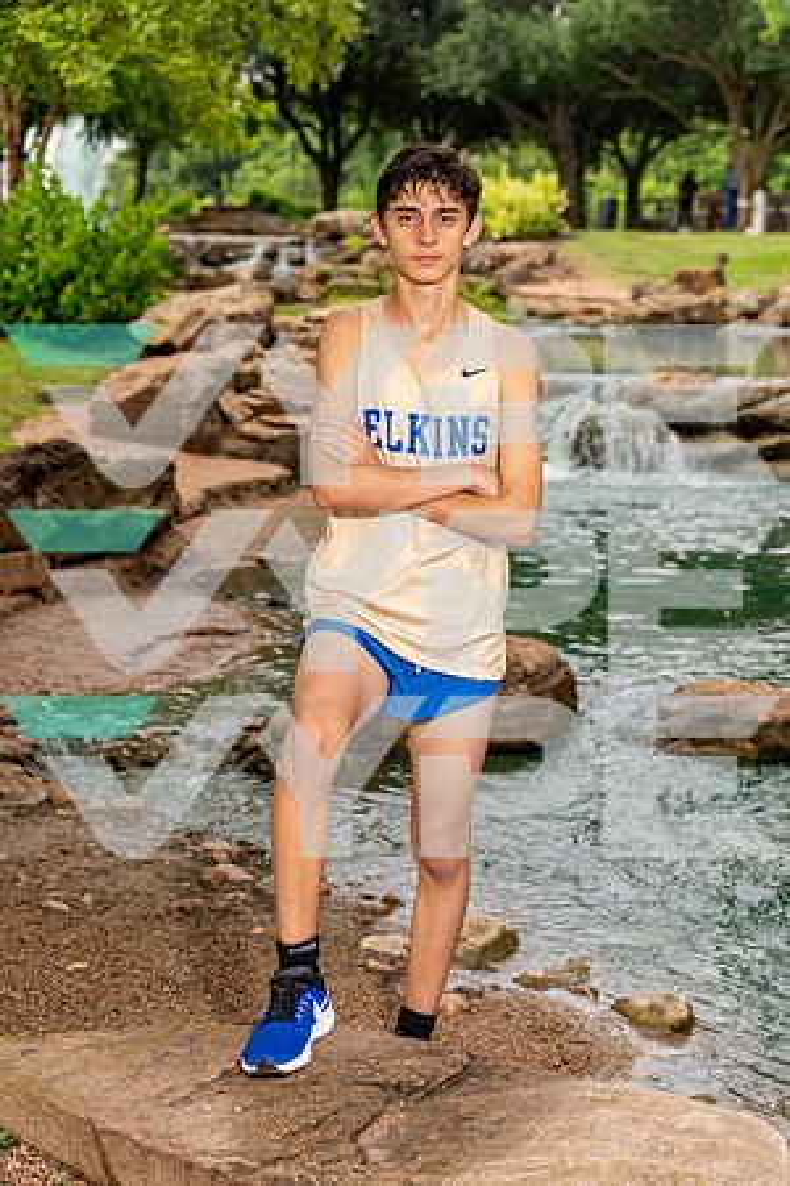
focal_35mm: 63
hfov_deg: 21.6
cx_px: 395
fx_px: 2074
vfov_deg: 31.9
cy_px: 593
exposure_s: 1/250
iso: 160
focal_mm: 63
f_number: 4
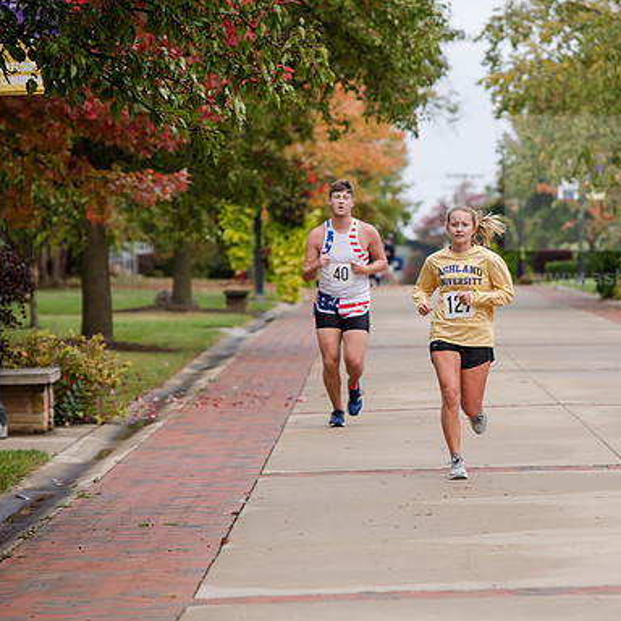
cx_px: 456
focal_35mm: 218
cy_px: 311
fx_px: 4425
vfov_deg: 8.0
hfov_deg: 8.0
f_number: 5
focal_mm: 170
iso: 500
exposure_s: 1/500
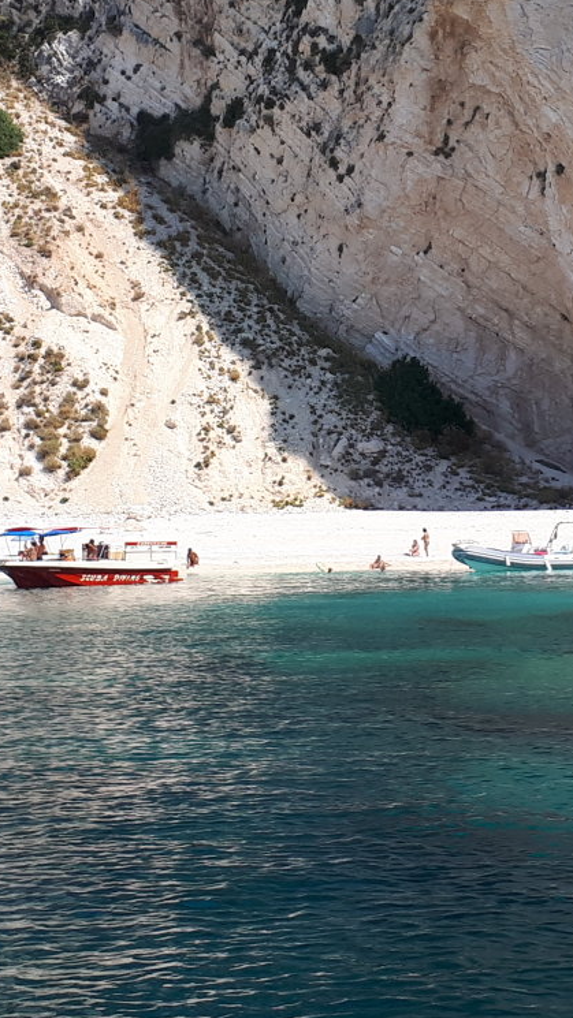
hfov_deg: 15.2
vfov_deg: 26.6
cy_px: 286
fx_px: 2134
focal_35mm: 79
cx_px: 473
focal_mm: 3.6
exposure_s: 1/1420
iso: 40
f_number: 1.9
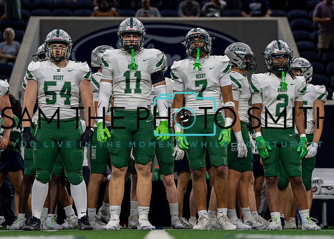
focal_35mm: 160
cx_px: 183
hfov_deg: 12.5
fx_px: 1519
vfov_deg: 9.0
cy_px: 105
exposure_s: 1/500
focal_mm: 123
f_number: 2.8
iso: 500
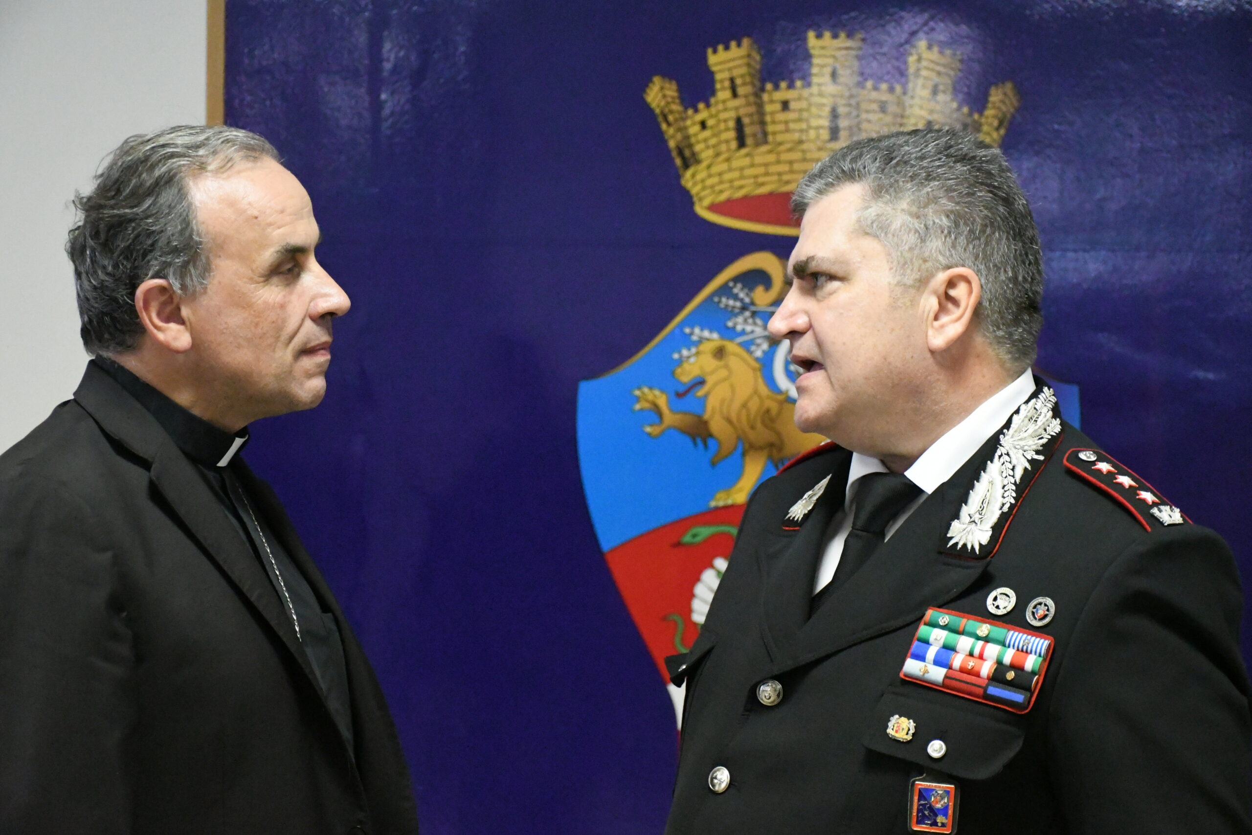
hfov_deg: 26.0
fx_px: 2713
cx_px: 626
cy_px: 418
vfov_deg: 17.5
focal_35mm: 78
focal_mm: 52
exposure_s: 1/160
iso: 14400
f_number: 4.8
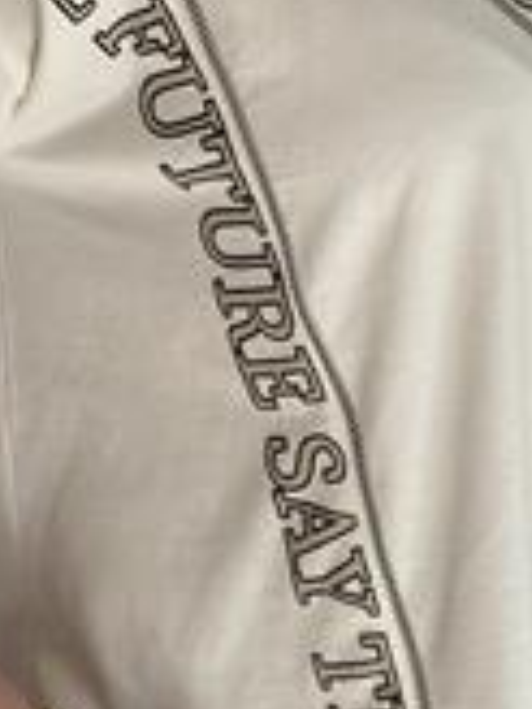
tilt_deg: -18.5
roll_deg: -0.4
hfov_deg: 9.8
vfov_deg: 13.0
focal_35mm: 152
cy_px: 333
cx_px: 307
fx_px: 3115
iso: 80
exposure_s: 1/791
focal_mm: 6.86
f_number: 1.78
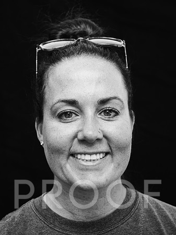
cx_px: 88
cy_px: 118
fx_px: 427
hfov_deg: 23.3
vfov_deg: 30.7
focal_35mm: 63
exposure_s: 1/125
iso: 100
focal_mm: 80
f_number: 8
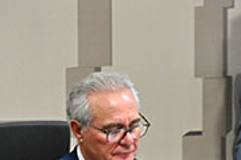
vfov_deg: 6.6
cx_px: -40
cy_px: 317
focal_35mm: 202
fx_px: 1351
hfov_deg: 10.1
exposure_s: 1/200
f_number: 5
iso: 4000
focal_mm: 42
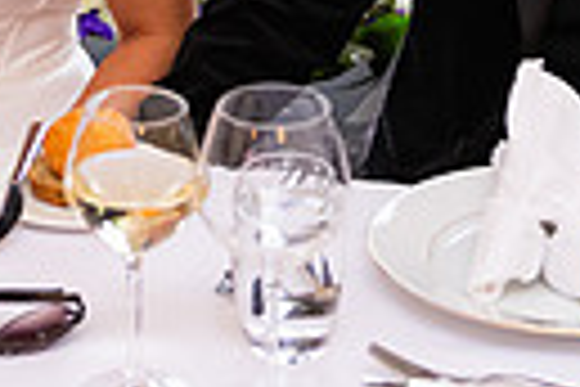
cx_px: 153
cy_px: -277
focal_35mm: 171
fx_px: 2755
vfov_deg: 7.8
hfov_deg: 12.0
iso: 1000
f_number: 3.5
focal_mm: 38
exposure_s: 1/160
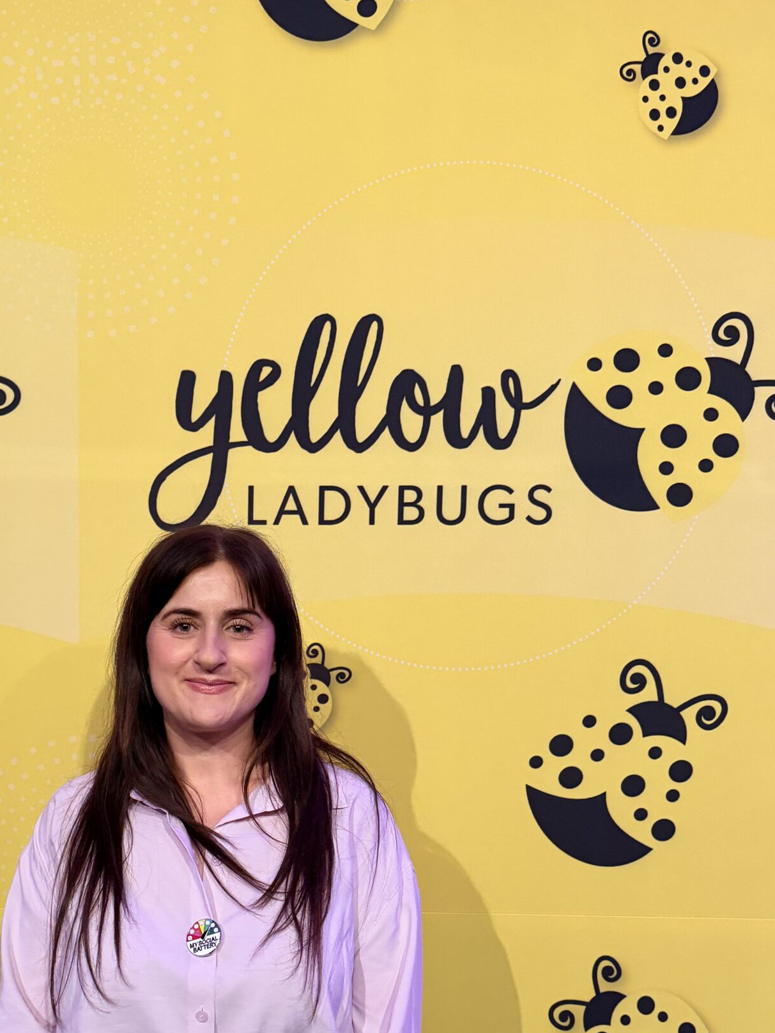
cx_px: 193
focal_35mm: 38
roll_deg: -0.8
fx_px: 1134
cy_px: 730
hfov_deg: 36.8
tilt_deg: -4.1
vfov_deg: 47.7
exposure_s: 1/60
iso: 320
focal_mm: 6.76
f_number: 1.78
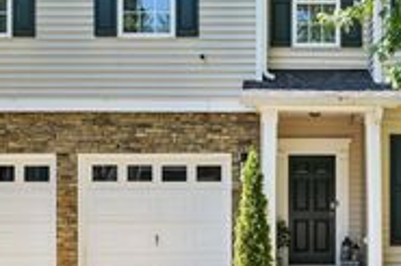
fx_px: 601
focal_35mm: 54
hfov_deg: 36.4
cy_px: 36
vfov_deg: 24.4
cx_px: 277
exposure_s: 1/100
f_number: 8
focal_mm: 20
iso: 100
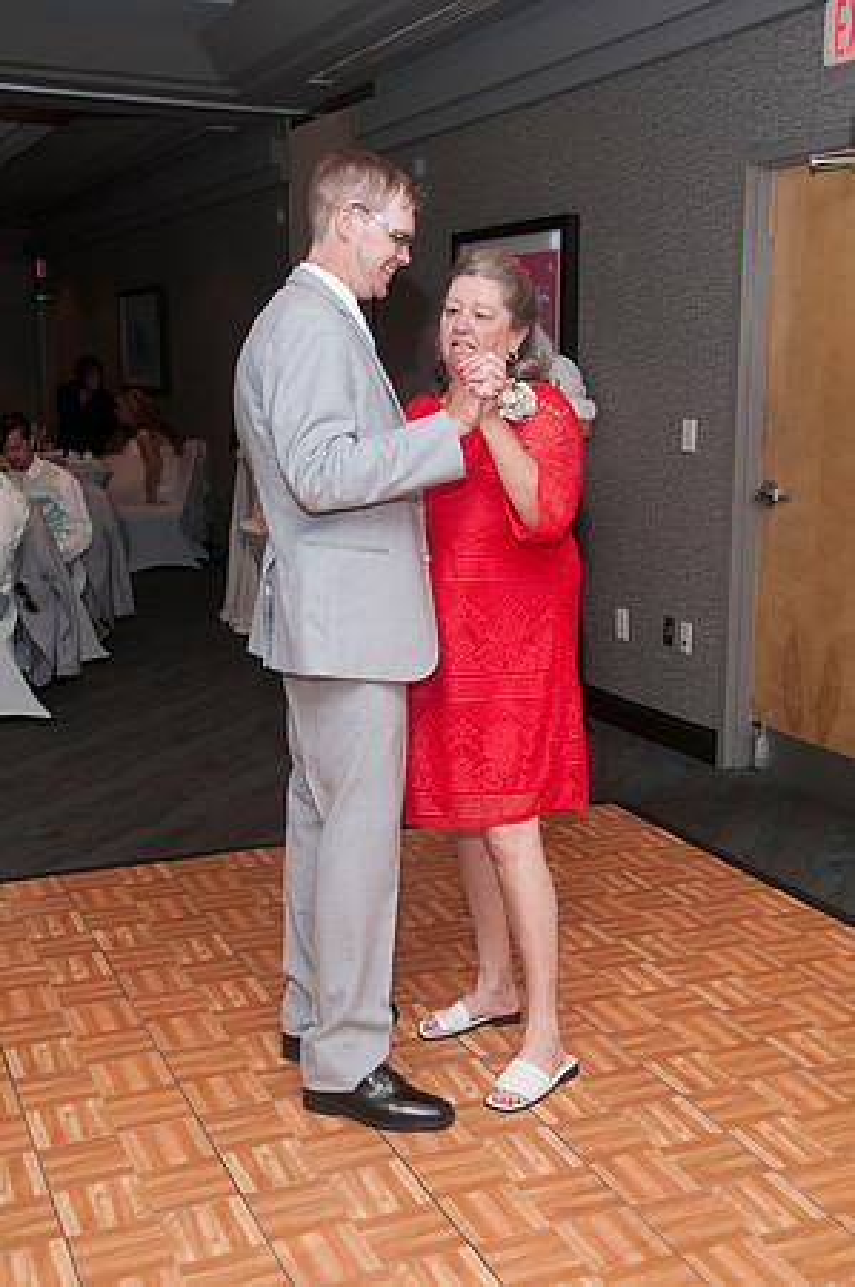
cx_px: 428
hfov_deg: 32.9
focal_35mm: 40
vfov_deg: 48.0
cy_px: 644
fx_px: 1446
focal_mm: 27
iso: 800
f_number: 5.6
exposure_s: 1/60
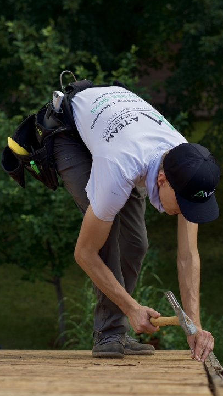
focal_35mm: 98
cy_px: 209
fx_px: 1029
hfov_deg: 12.4
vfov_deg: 21.8
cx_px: 114
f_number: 3.2
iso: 100
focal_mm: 50
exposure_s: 1/500
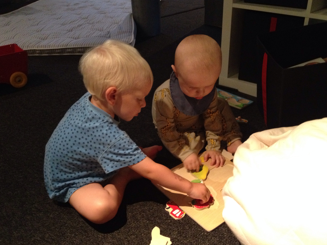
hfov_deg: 50.1
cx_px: 166
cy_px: 128
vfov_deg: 38.7
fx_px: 350
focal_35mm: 37
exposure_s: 1/20
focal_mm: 4.28
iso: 400
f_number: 2.4
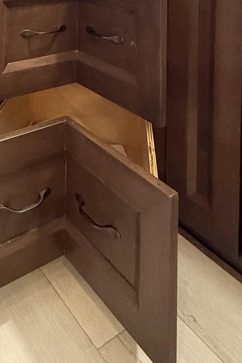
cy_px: -58
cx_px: 27
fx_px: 393
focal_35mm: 39
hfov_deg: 32.6
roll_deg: -1.0
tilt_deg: -1.1
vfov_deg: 38.5
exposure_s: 1/60
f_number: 2.2
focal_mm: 2.22
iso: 500
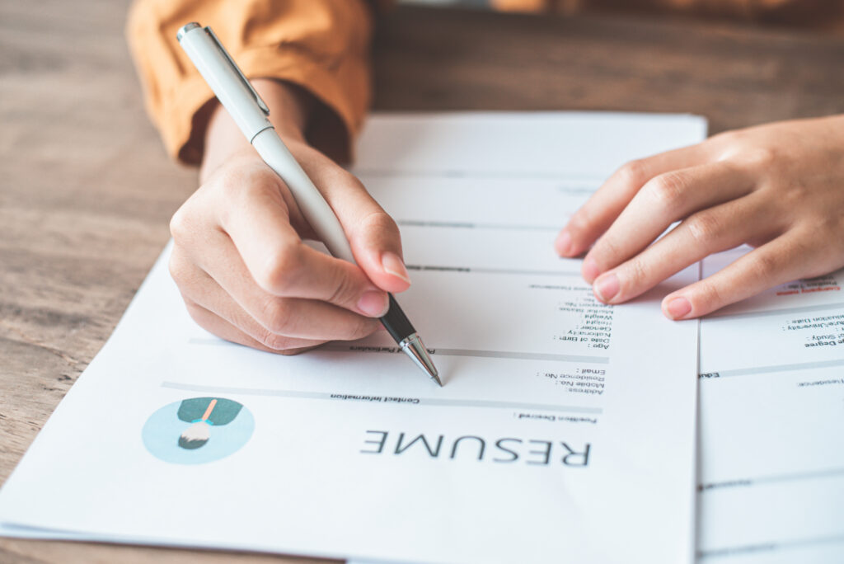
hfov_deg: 39.6
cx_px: 422
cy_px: 282
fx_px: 1173
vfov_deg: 27.0
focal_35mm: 50
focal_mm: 50
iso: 400
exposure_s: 1/80
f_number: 3.2
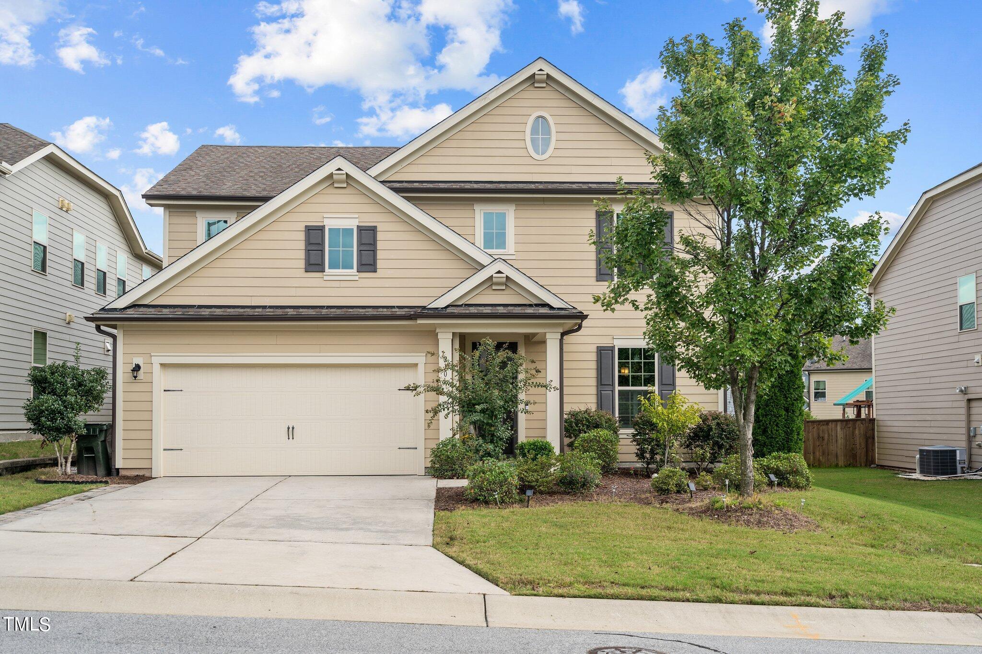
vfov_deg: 37.8
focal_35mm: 35
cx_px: 491
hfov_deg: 54.4
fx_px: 955
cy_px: 327
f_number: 4.5
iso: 100
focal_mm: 35
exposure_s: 1/90
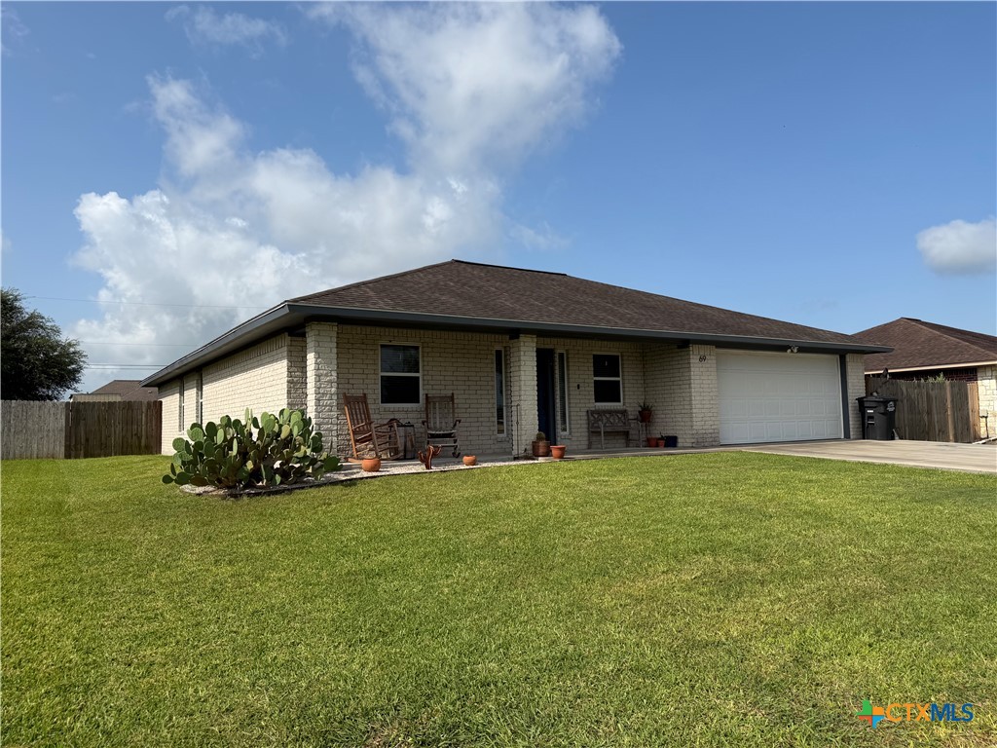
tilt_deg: +4.0
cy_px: 374
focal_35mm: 24
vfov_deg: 56.8
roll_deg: +2.2
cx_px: 498
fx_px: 691
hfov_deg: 71.6
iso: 80
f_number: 1.78
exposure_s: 1/6711
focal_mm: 6.76
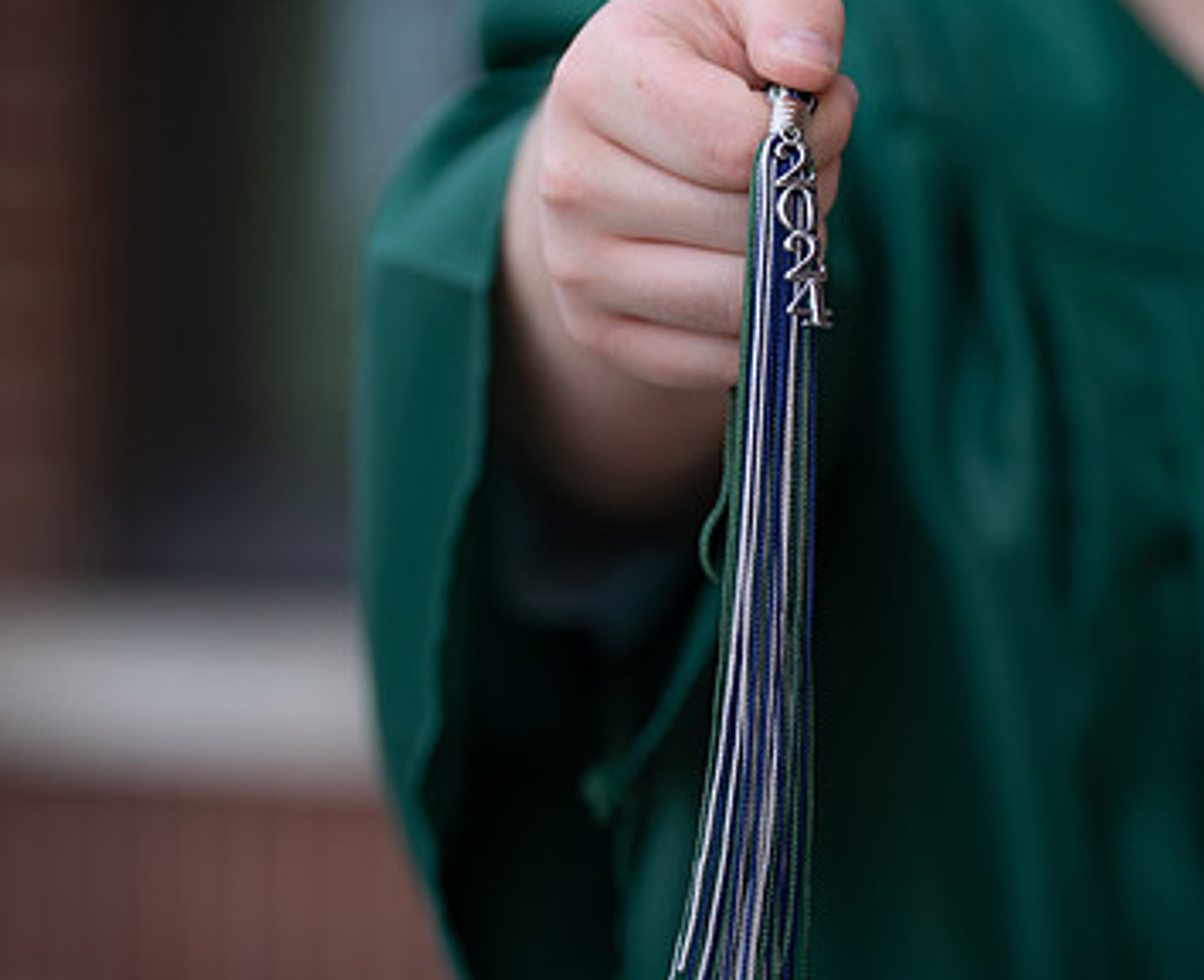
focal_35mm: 242
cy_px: 387
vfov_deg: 6.5
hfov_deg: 7.9
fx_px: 8683
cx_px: 759
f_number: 2.8
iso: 100
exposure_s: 1/320
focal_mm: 135
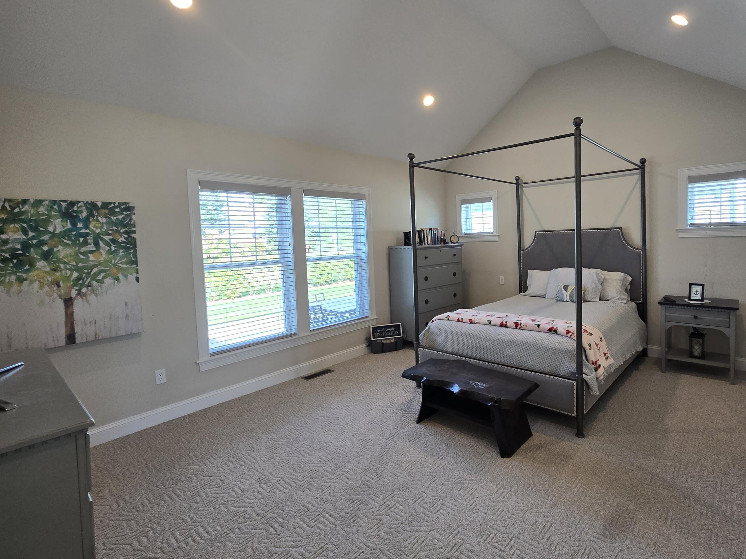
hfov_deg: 93.1
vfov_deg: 77.9
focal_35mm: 16
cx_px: 453
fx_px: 345
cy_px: 254
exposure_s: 1/60
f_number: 2.2
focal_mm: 2.2
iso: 100
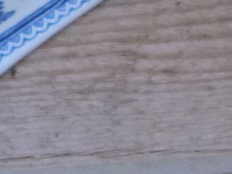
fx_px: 1287
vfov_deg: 7.4
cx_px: 621
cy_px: -194
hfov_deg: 8.9
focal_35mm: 192
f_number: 2.8
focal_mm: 4.5
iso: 160
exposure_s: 1/60
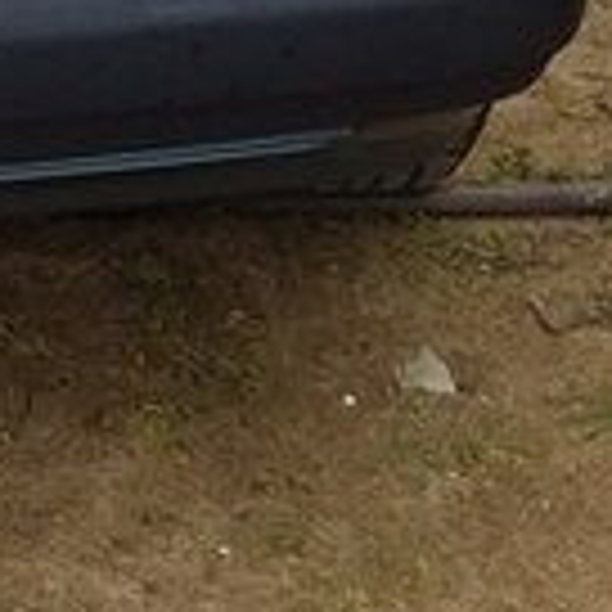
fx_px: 2660
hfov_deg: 12.1
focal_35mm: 133
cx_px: -482
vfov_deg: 12.7
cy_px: -191
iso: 40
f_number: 2.2
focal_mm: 3.3
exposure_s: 1/194
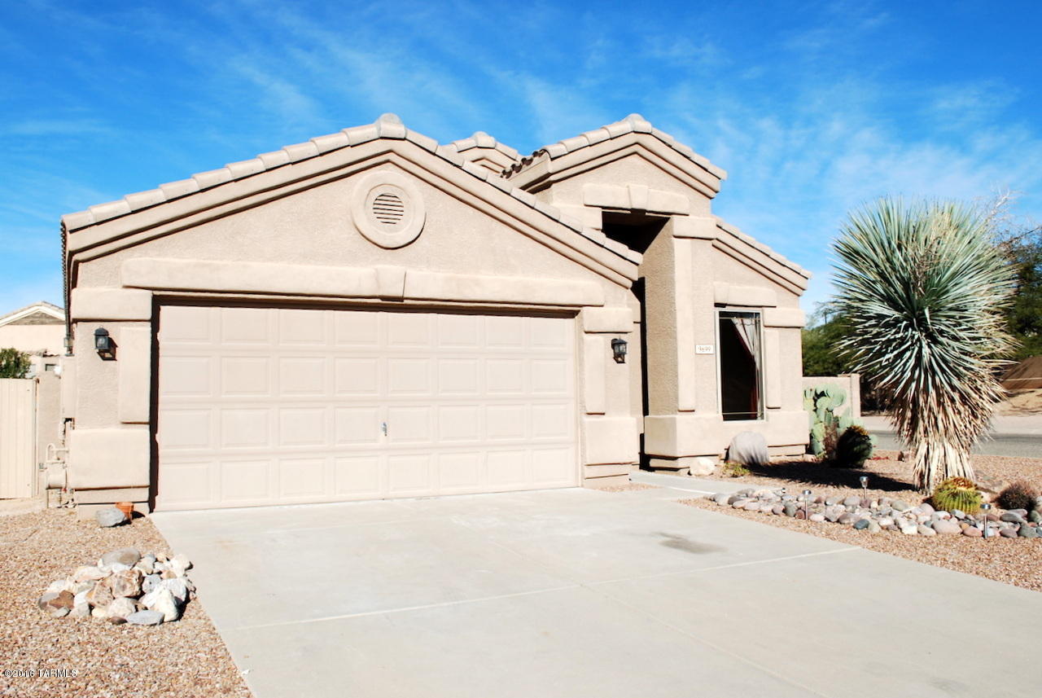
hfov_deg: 61.9
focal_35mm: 30
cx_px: 521
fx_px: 869
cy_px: 349
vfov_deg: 43.7
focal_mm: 20
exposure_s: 1/320
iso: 100
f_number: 9
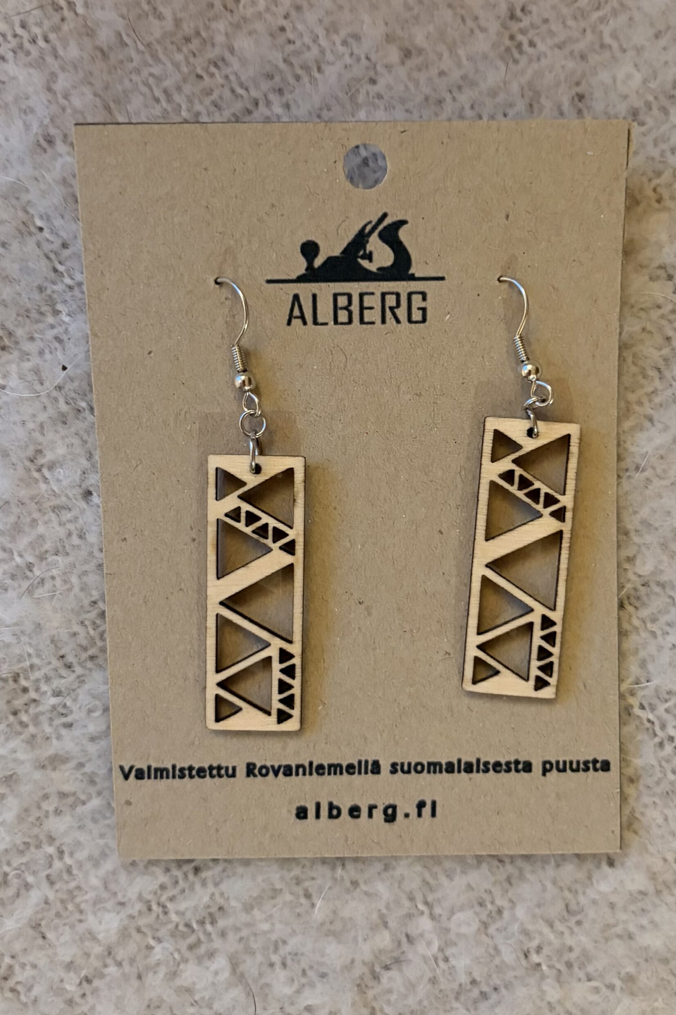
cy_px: 505
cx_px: 360
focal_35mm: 28
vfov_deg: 65.5
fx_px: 789
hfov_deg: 46.4
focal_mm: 5.96
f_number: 1.6
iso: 500
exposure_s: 1/25
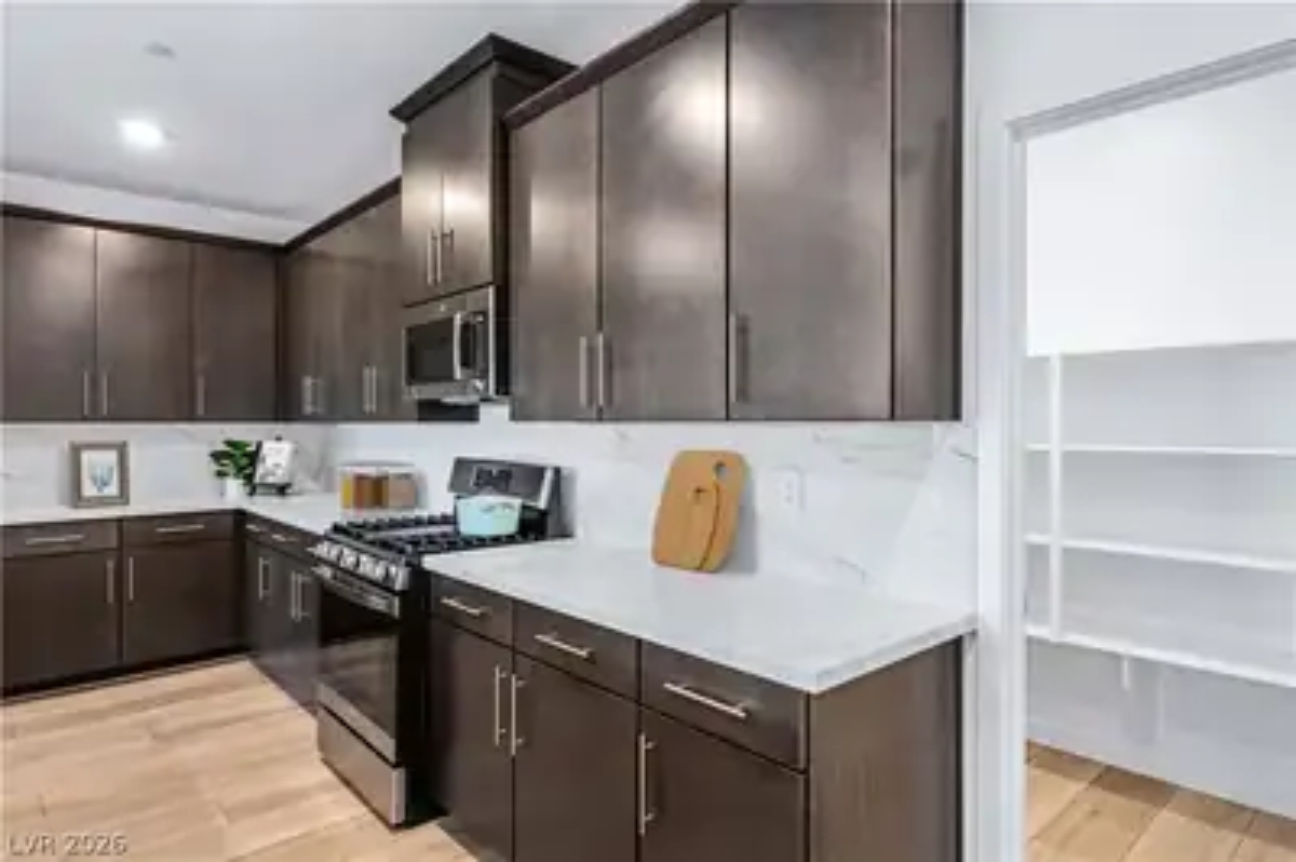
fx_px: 719
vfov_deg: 61.8
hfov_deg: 84.0
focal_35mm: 20
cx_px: 648
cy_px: 431
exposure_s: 1/3
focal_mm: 20
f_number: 9.5
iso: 400
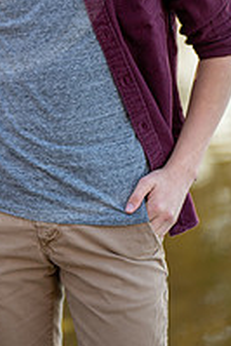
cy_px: 0
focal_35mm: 192
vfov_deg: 10.6
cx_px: -2
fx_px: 1845
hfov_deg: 7.1
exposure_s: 1/1250
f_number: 1.2
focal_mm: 85
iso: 125
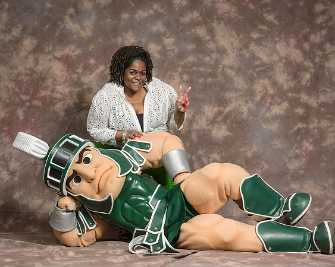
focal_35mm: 88
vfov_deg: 17.4
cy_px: 133
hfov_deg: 21.7
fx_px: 874
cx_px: 159
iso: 80
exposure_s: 1/200
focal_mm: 78
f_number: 5.6
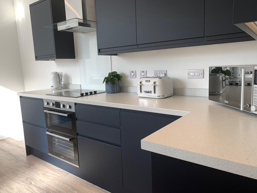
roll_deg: +2.1
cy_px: 96
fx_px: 193
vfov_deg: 53.1
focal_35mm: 26
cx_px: 128
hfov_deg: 67.3
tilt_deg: -6.5
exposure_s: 1/100
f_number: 1.8
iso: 32
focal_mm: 4.25
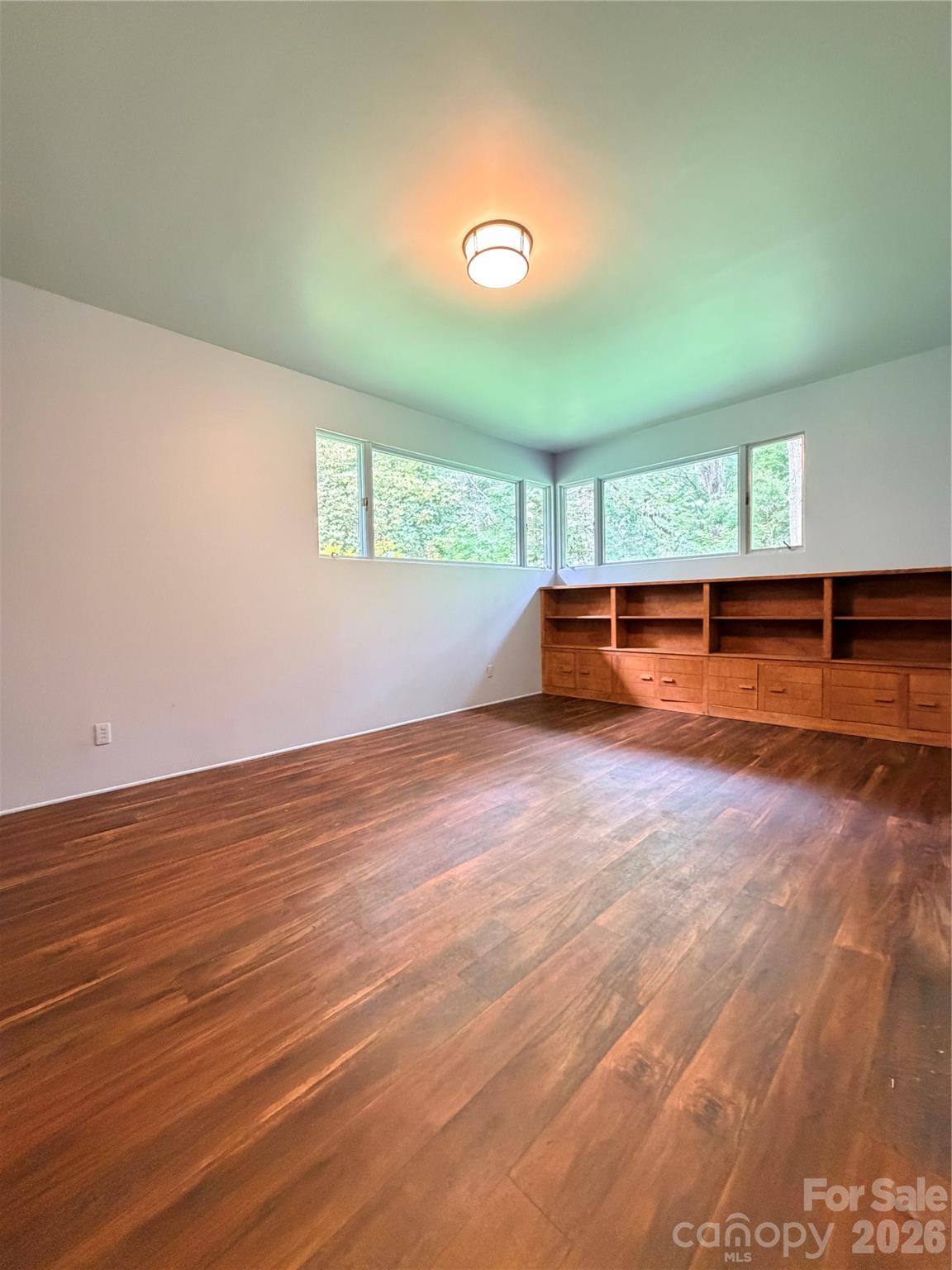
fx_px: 513
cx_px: 476
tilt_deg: -3.0
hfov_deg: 85.7
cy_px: 635
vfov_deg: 102.1
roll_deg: +1.3
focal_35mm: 14
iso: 640
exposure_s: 1/60
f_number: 2.2
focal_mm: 2.22
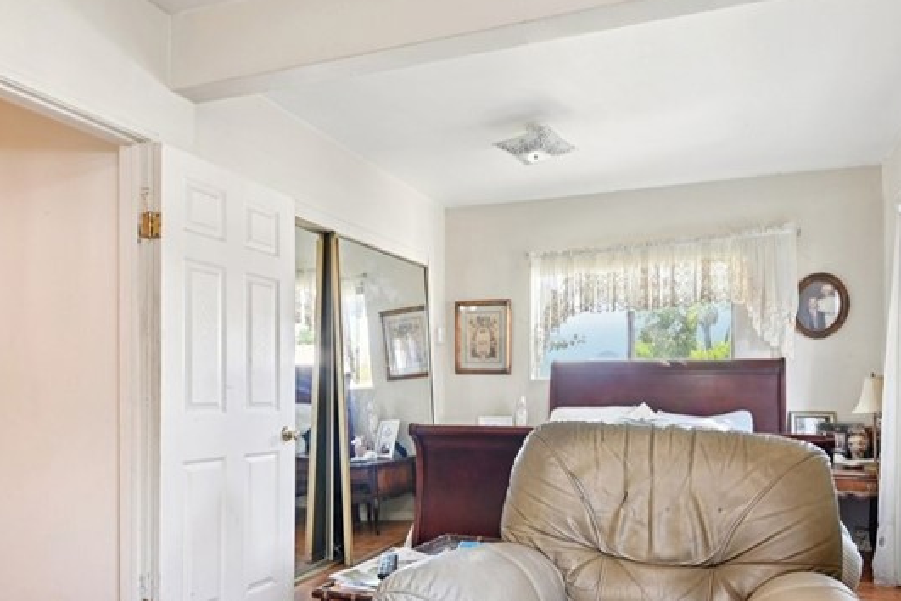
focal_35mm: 27
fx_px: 676
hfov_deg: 67.3
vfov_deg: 47.5
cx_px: 485
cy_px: 377
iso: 250
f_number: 8
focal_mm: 14
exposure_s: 1/2.5
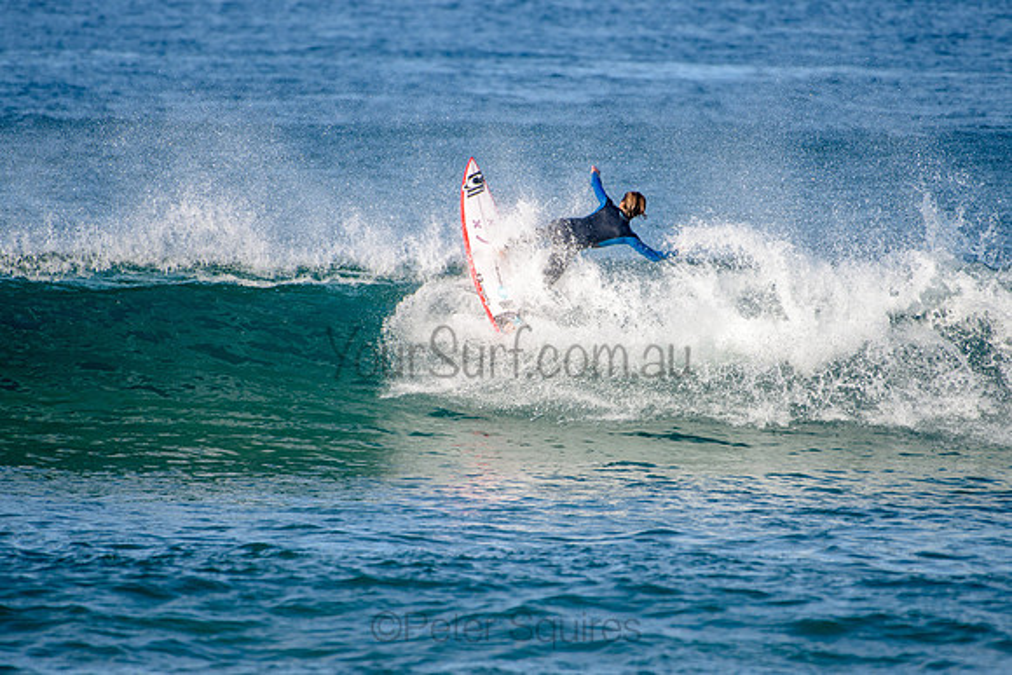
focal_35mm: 613
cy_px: 328
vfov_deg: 2.2
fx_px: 17243
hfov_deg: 3.4
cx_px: 520
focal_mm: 500
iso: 250
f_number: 5.6
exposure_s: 1/2000
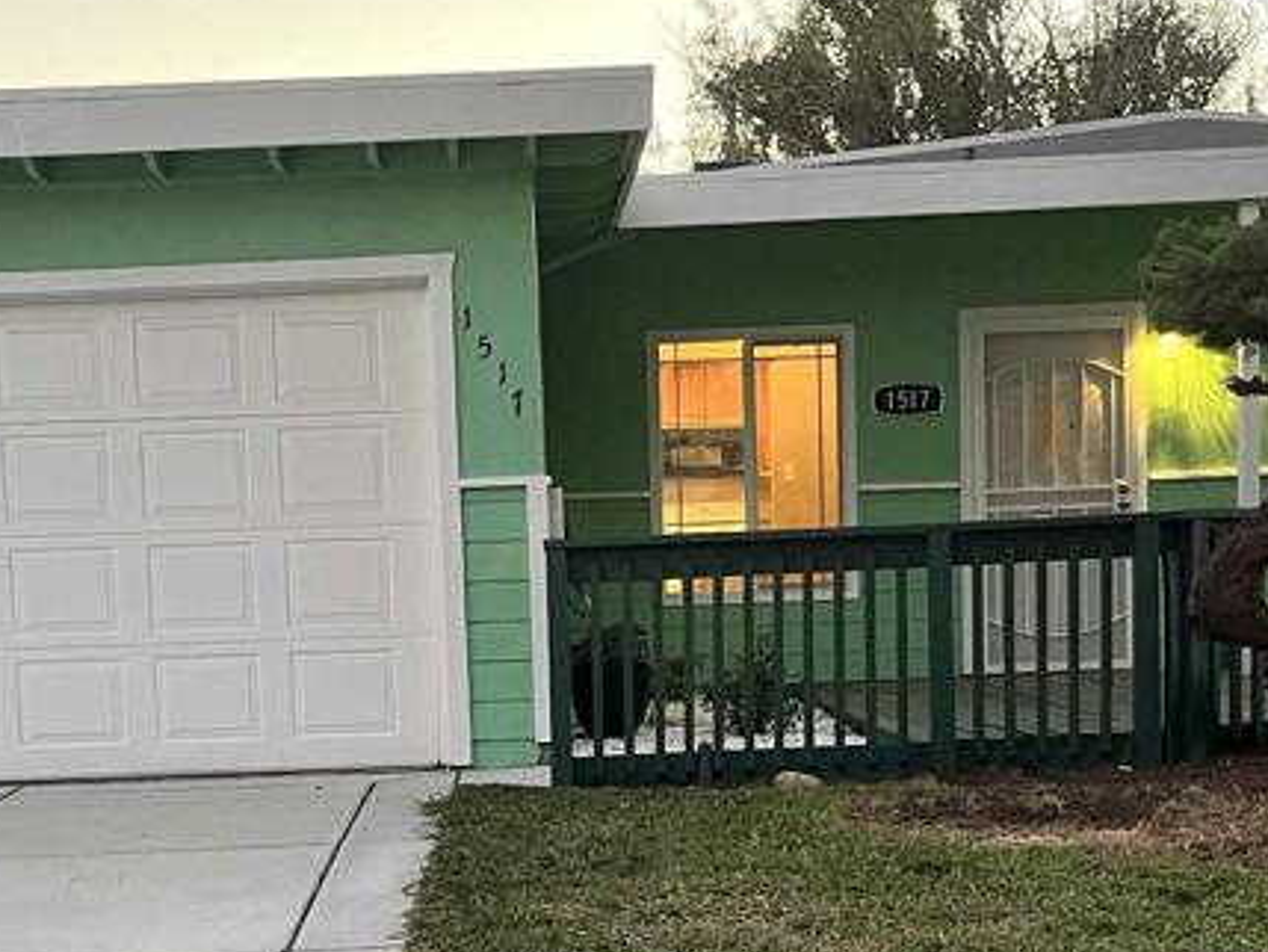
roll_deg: +2.4
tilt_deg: -5.5
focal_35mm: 62
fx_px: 2272
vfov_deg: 23.1
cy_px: 831
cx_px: 544
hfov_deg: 31.1
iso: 320
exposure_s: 1/60
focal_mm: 5.1
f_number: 1.6
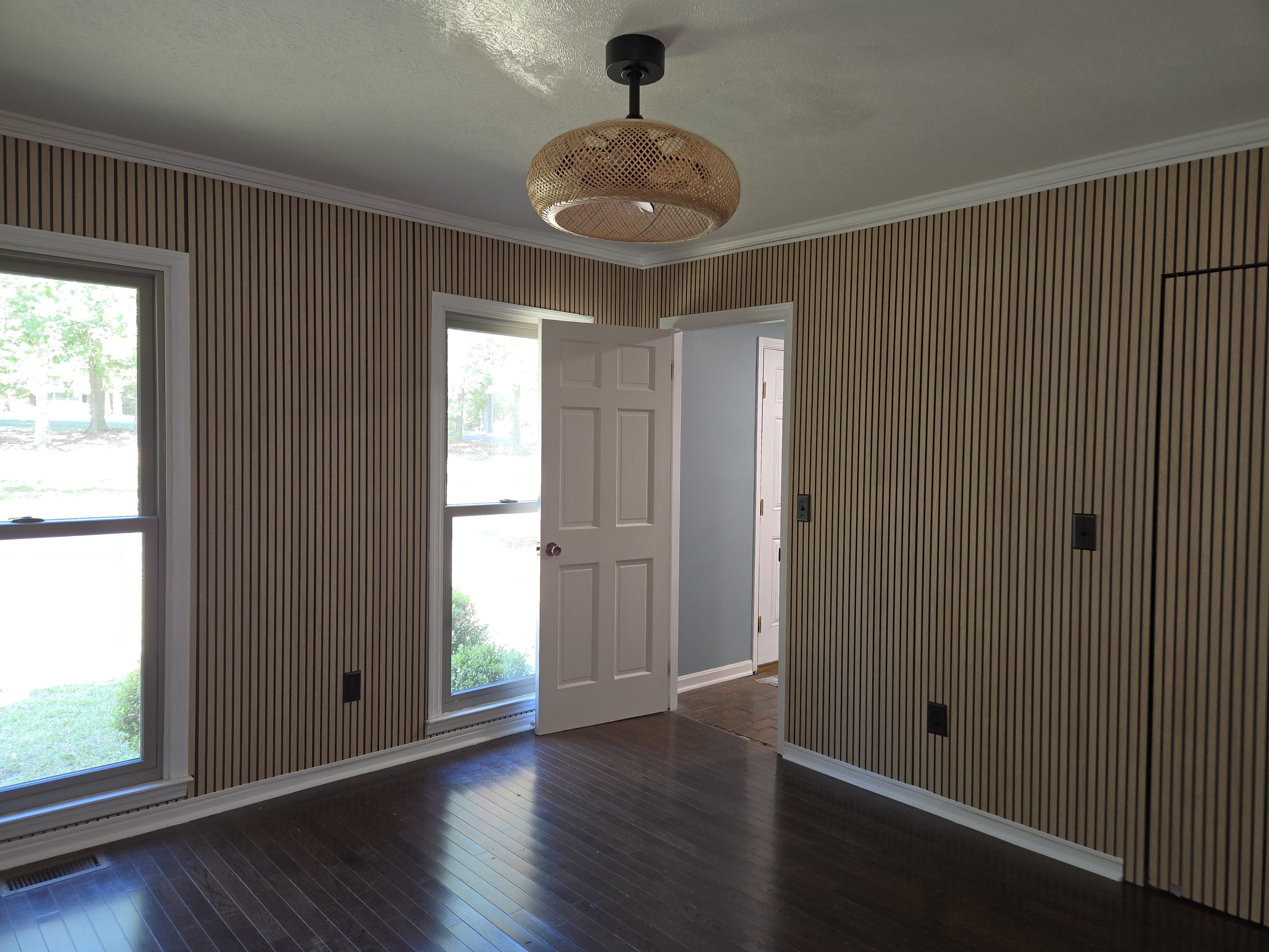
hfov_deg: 73.9
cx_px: 634
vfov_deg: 58.9
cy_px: 476
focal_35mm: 23
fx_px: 843
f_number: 1.8
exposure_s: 1/30
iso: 100
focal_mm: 5.4
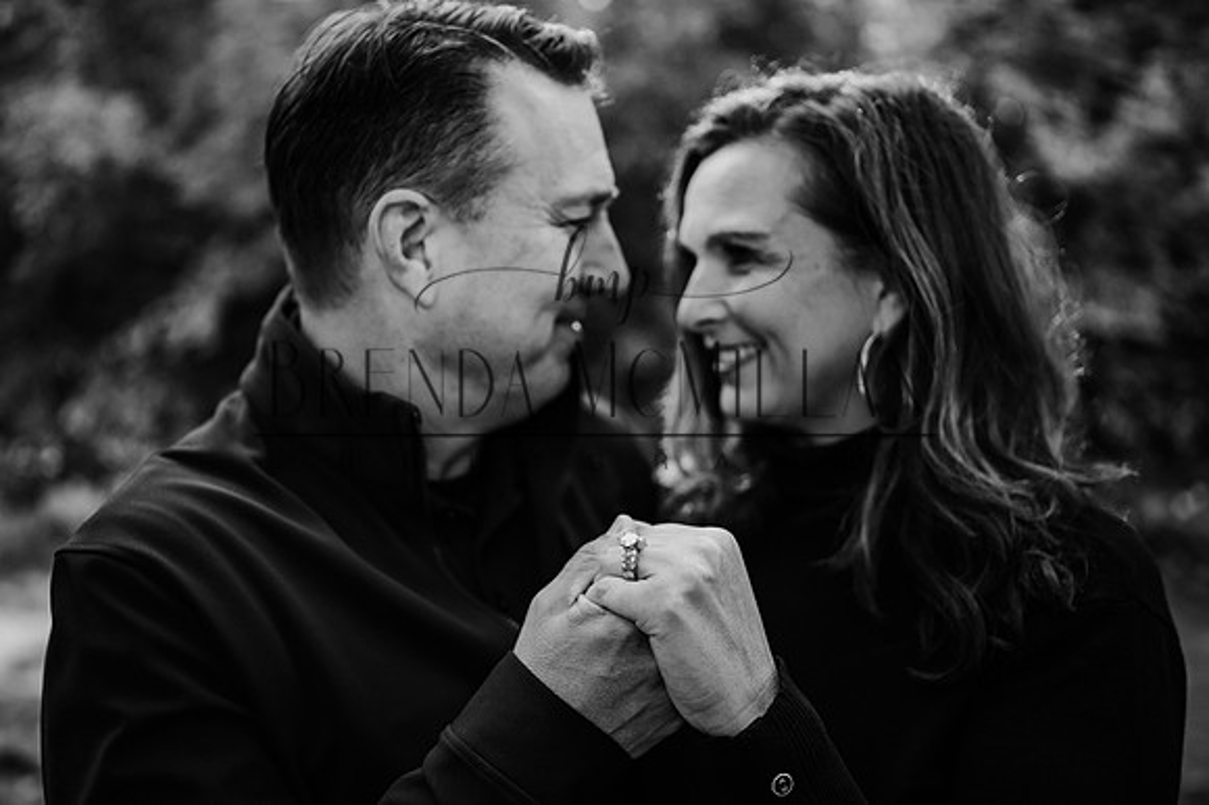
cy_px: 423
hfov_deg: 51.9
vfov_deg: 35.9
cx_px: 571
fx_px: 1241
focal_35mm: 37
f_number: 1.8
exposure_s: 1/800
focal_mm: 35
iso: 400
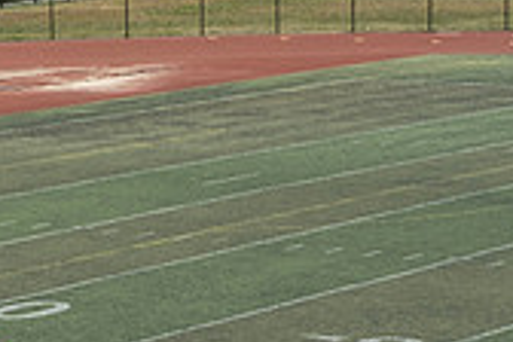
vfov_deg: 6.7
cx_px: 81
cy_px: 496
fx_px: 2907
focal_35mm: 204
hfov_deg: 10.0
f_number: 8
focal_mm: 35
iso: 100
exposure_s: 1/320
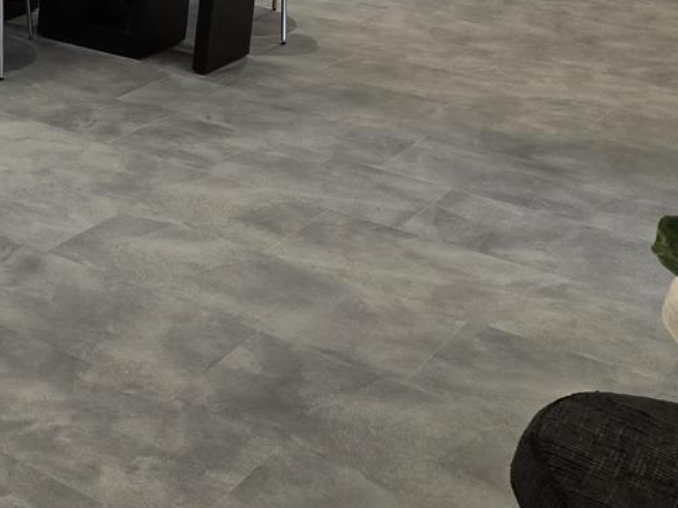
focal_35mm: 69
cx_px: -284
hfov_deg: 23.6
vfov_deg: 20.1
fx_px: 1351
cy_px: -84
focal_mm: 5.4
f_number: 1.8
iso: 50
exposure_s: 1/100
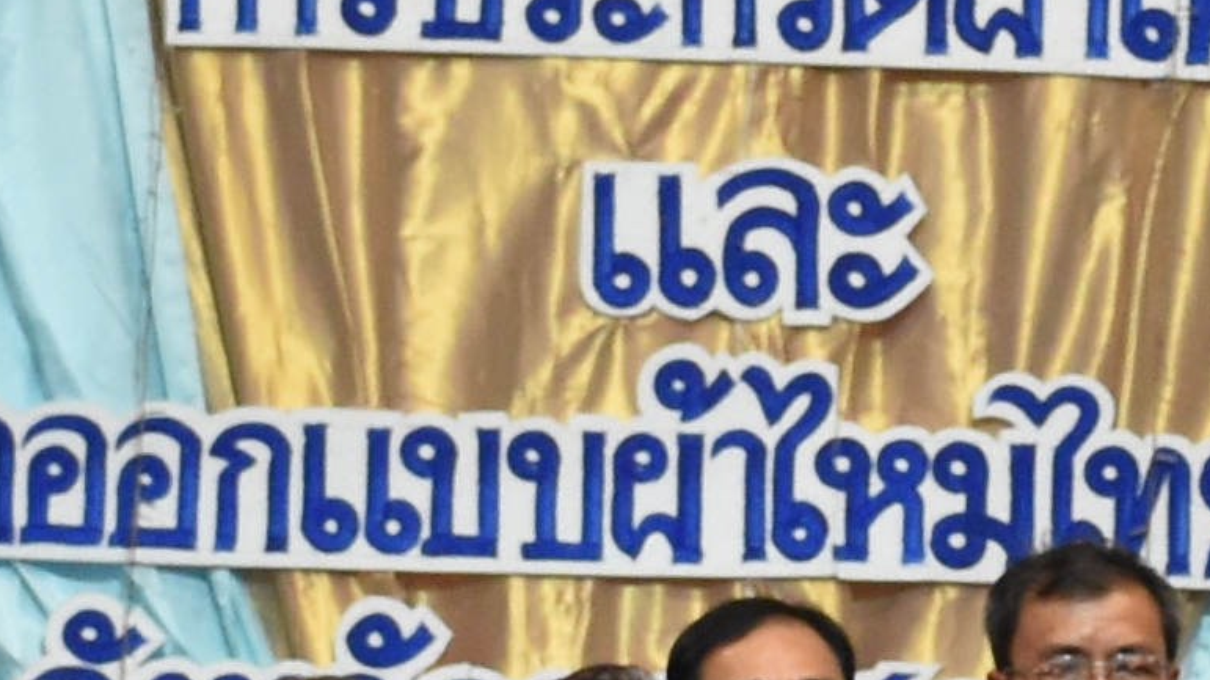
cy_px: 133
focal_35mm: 367
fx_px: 11770
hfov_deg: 5.9
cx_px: 1359
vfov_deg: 3.3
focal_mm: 30
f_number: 4
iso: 1100
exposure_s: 1/60
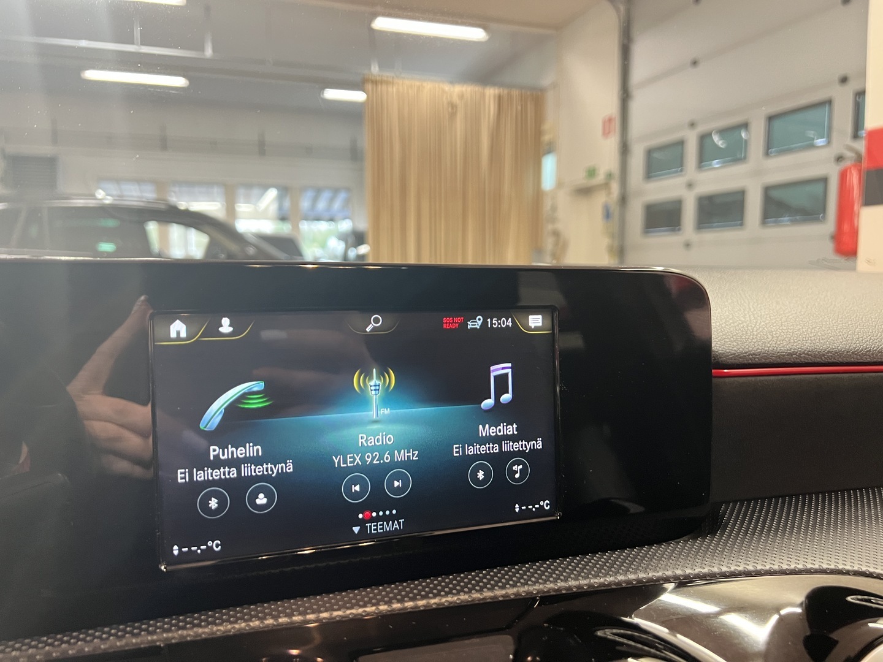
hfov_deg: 67.3
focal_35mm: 26
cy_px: 331
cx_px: 442
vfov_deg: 53.1
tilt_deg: -6.0
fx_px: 663
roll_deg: +0.1
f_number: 1.5
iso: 400
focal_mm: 5.7
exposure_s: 1/50
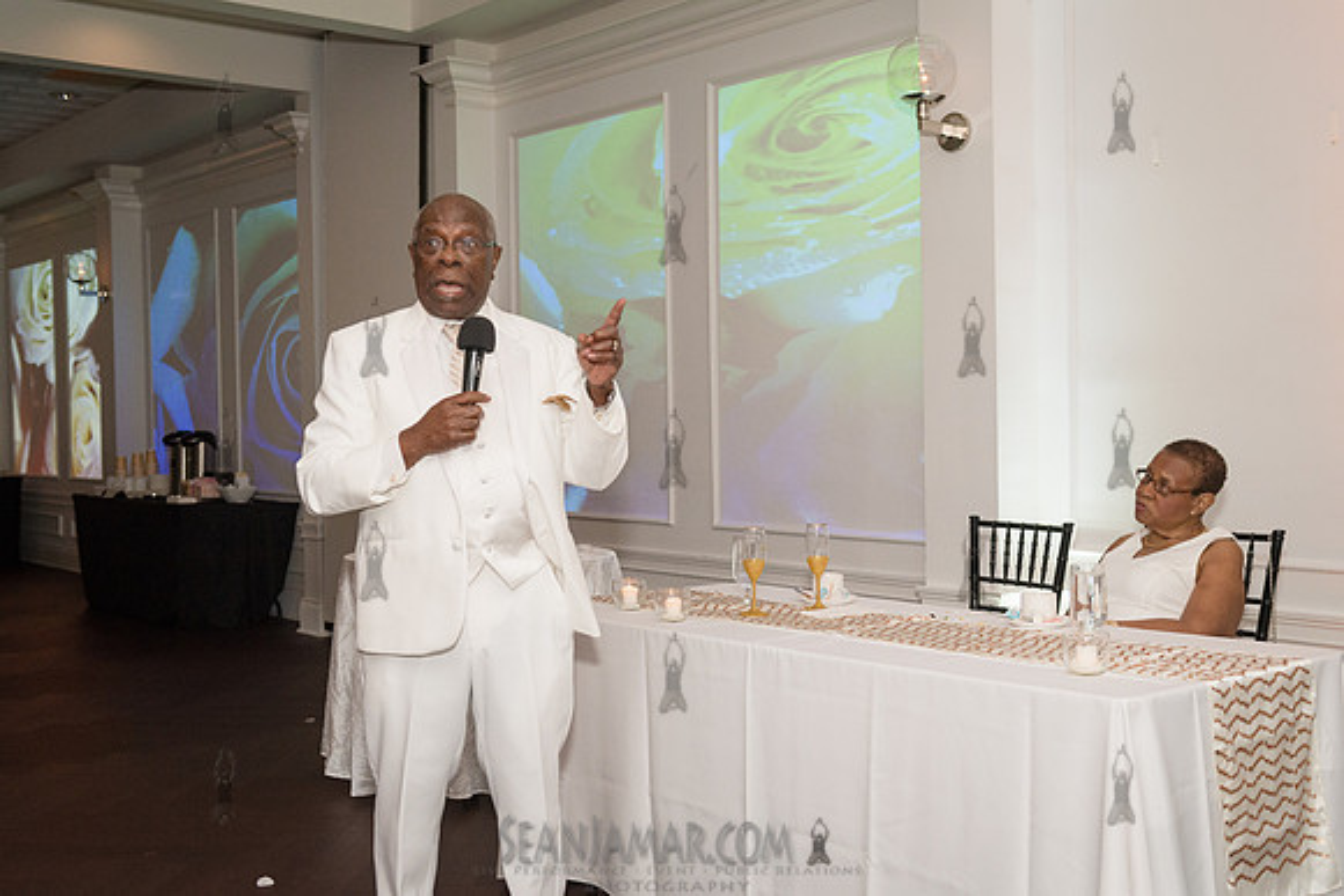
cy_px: 448
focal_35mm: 40
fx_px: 1494
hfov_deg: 48.4
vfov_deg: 33.4
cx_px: 672
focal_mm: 40
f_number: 4
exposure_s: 1/400
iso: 2500
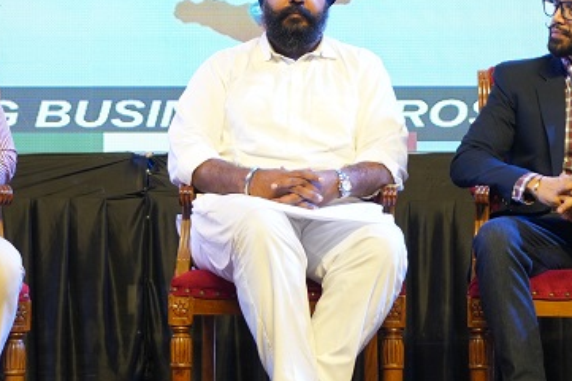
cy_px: 35
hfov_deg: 11.9
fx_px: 2746
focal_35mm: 173
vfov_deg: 7.9
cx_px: 196
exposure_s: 1/100
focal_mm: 35
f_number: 1.8
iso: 200
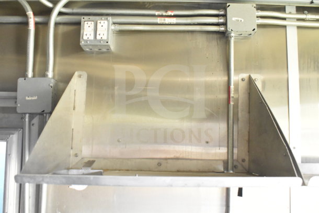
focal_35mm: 36
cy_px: 106
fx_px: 319
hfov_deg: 53.1
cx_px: 160
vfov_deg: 36.9
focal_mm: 24
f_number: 7.1
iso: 6400
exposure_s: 1/200
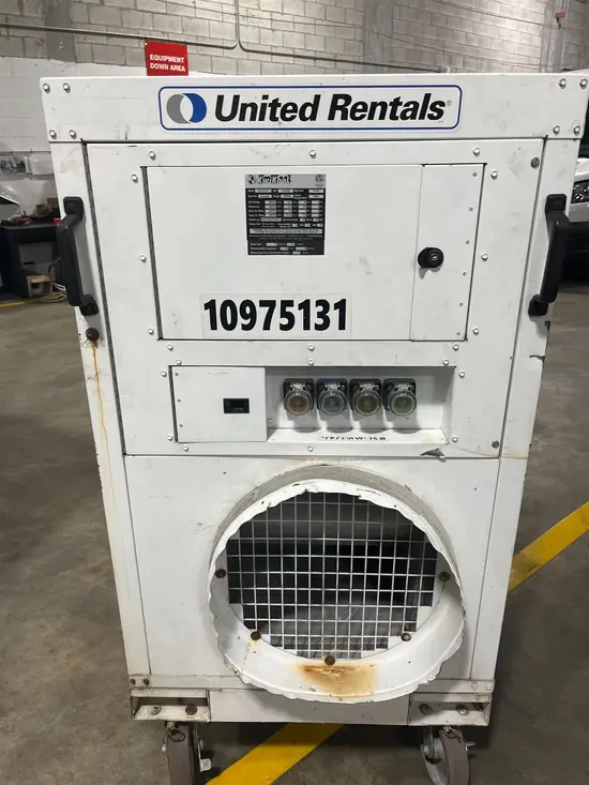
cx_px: 294
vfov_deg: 67.3
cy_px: 392
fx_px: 590
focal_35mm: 26
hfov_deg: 53.1
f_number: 1.6
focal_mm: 5.1
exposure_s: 1/104
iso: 125
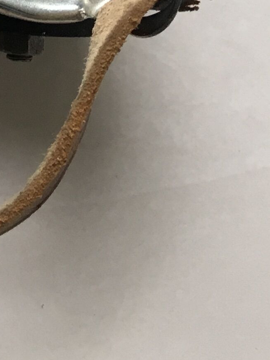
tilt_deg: -81.2
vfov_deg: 13.1
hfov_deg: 9.9
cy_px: -310
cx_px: -337
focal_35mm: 134
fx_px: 1395
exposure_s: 1/33
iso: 25
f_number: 2.2
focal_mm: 4.15
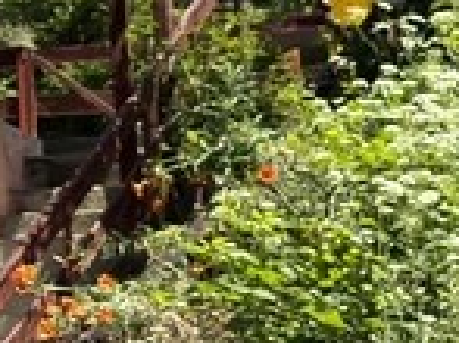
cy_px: -112
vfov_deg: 5.9
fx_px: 3325
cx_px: -1062
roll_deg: -2.4
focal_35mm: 251
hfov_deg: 6.9
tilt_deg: +15.3
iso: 64
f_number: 1.78
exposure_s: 1/2985
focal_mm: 6.76
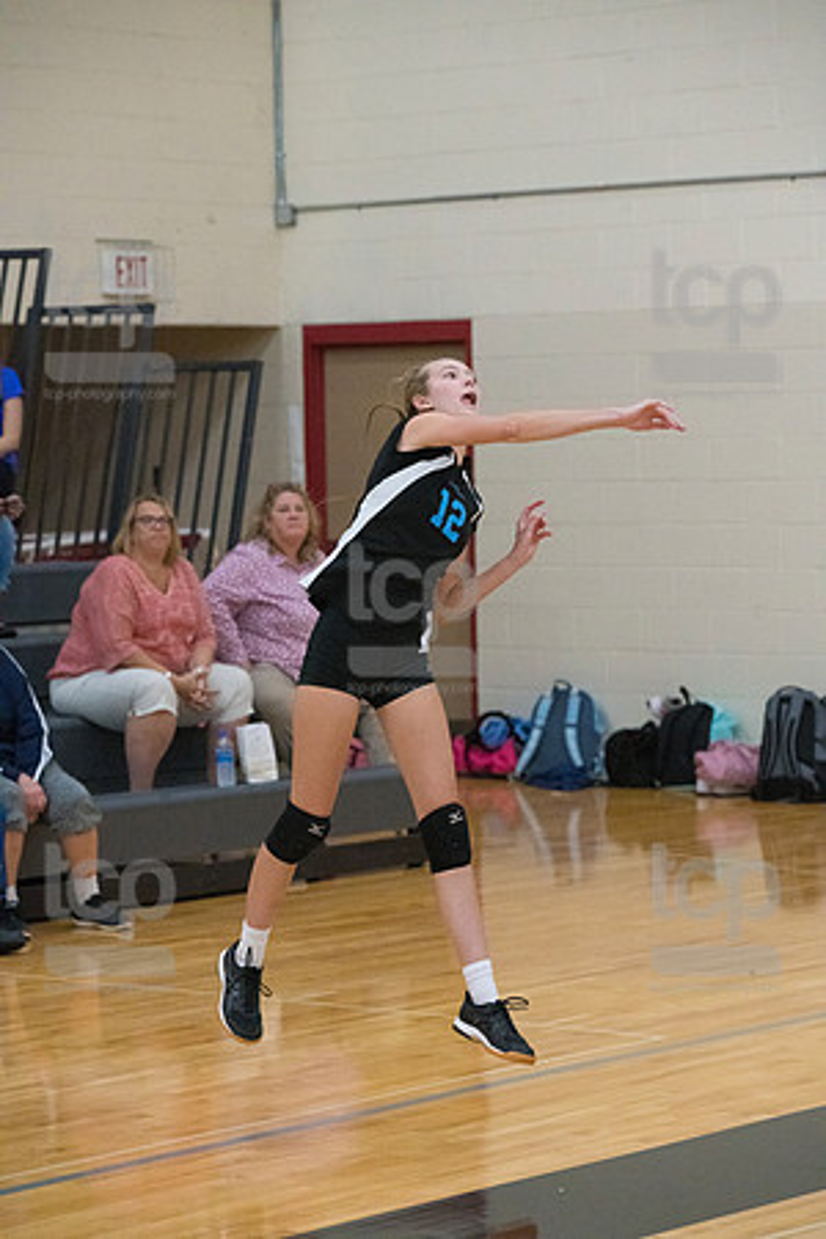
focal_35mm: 122
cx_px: 413
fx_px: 4199
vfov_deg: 16.8
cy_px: 620
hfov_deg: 11.2
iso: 6400
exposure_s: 1/1000
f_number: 4.5
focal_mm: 122
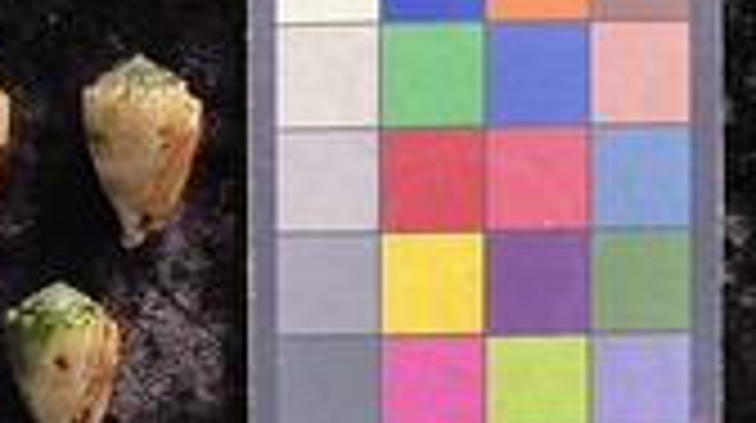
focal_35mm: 66
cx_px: 72
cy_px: 344
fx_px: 1321
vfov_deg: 18.0
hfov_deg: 30.5
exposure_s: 1/60
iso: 50
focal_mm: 3
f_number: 1.8
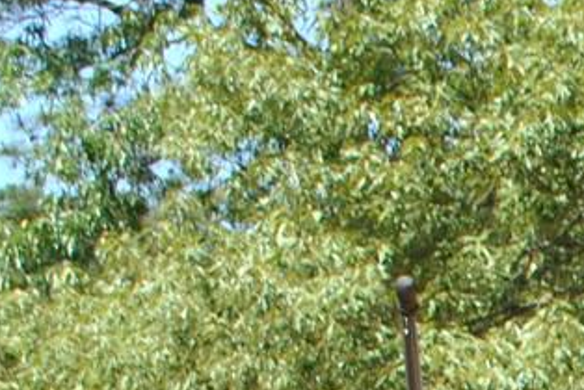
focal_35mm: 235
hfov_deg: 8.1
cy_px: 1135
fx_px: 3816
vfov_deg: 5.5
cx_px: 1417
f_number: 5.6
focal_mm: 24
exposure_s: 1/200
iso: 100
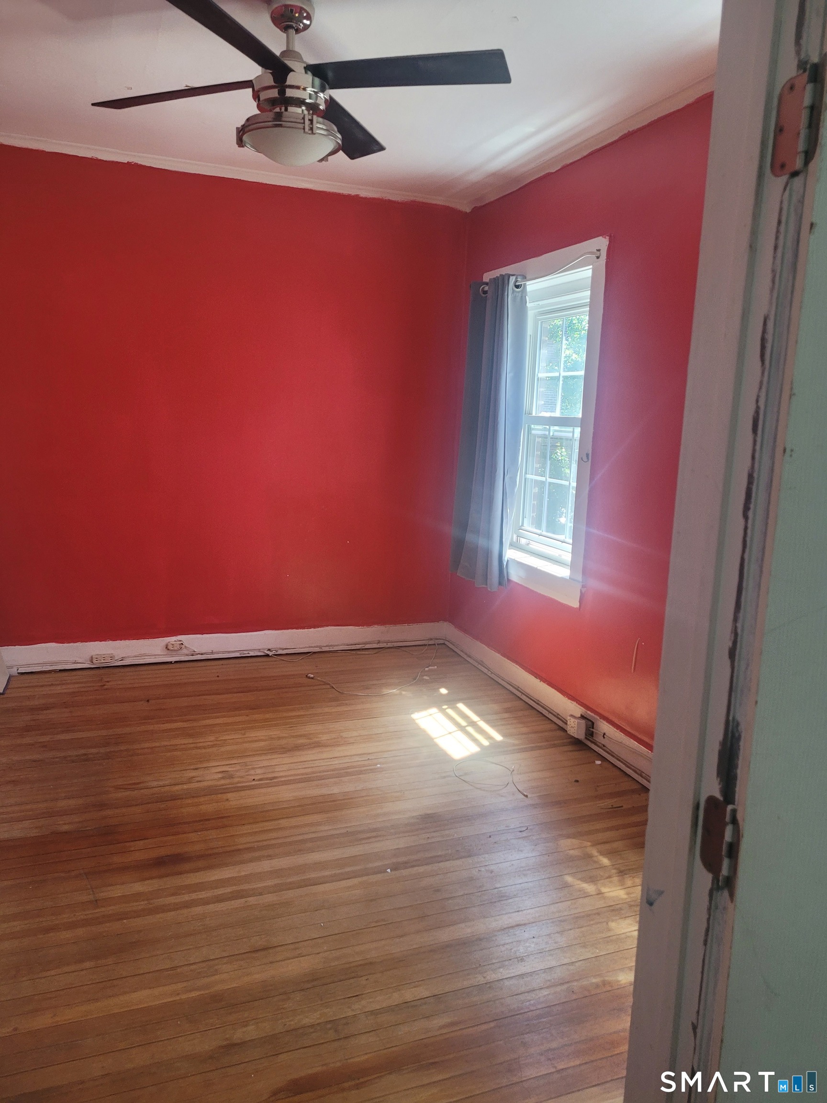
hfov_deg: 53.1
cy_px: 552
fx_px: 828
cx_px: 414
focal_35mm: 26
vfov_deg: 67.3
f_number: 1.8
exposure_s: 1/120
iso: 200
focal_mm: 5.4
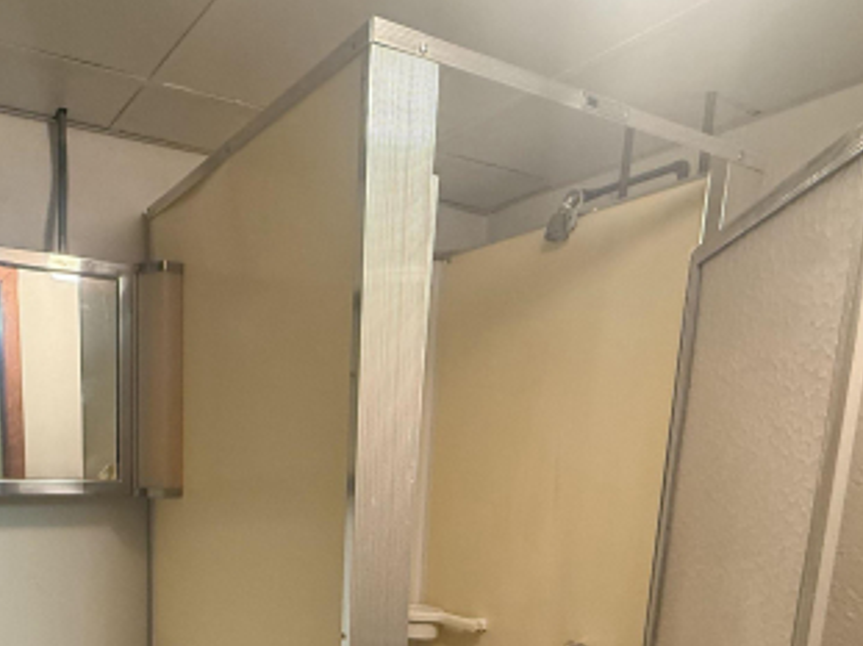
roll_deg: -1.5
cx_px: 259
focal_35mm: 30
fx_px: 748
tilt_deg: -9.8
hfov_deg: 58.1
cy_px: 579
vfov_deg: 42.9
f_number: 2.2
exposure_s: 1/60
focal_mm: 2.22
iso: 500
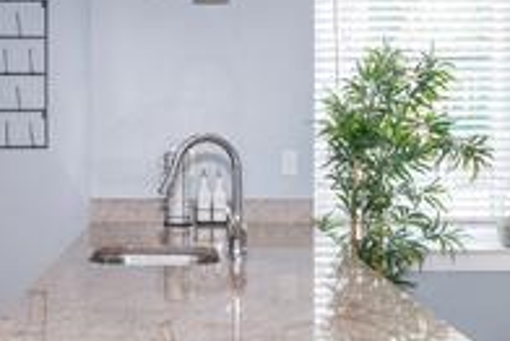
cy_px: 124
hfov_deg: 27.6
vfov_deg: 18.7
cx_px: 185
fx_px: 1035
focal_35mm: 73
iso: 500
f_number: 8
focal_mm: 14
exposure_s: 1/80
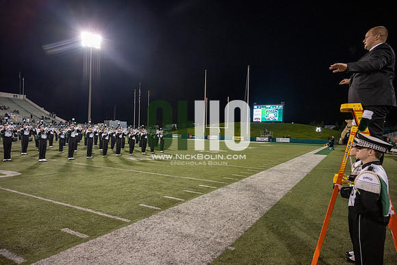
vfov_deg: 53.2
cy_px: 132
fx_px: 265
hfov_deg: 73.7
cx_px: 198
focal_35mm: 24
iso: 2000
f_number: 4
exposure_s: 1/500
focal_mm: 24
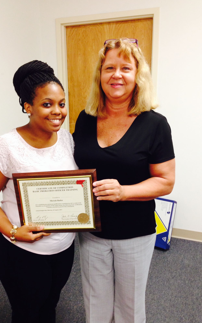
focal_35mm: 36
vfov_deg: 54.0
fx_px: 317
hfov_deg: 35.3
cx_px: 86
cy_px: 165
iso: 125
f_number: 2.4
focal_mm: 4.12
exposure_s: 1/20
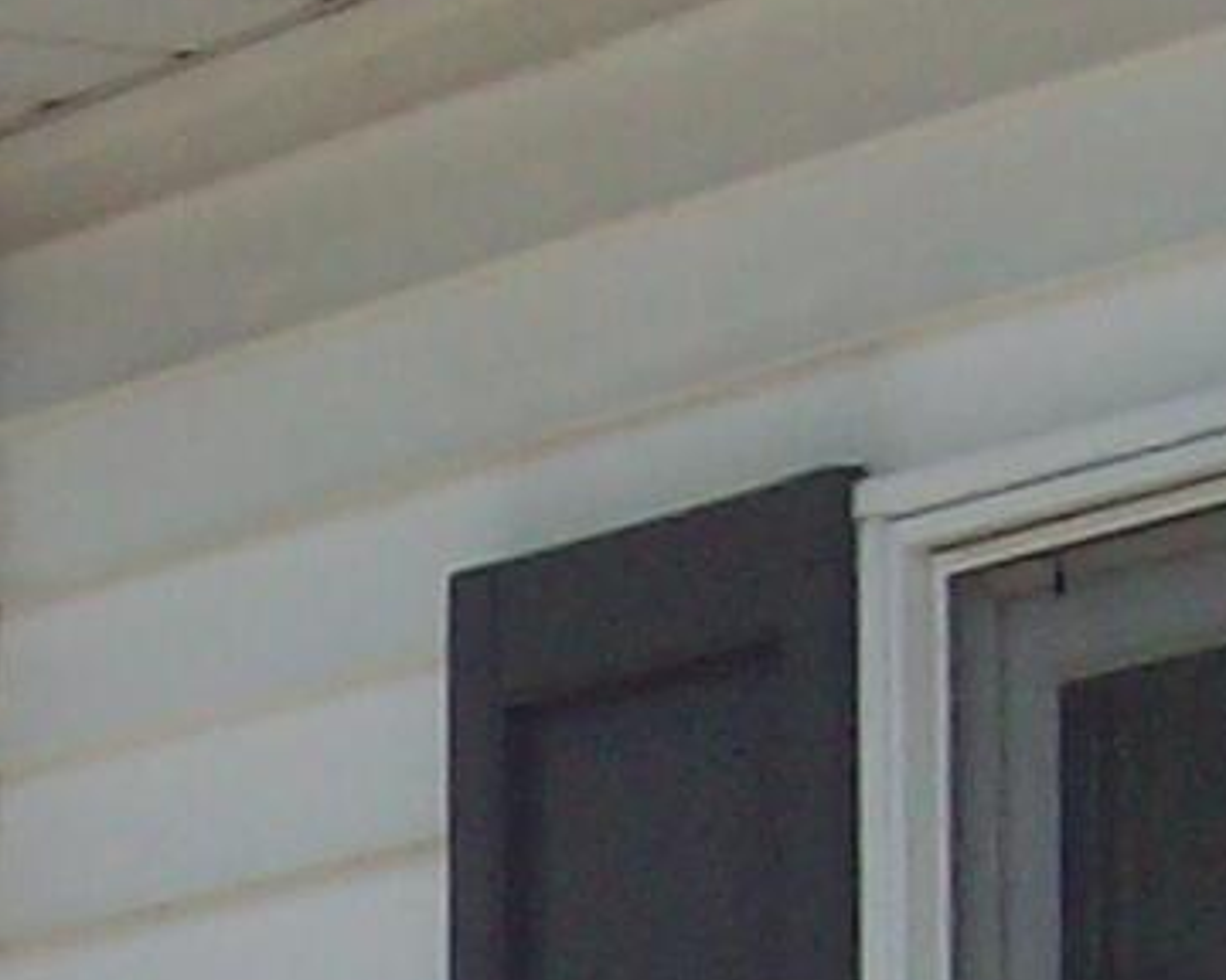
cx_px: -780
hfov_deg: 6.7
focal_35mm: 285
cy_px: 2685
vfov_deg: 5.2
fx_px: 10341
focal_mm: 5.8
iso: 80
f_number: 7.2
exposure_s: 1/255
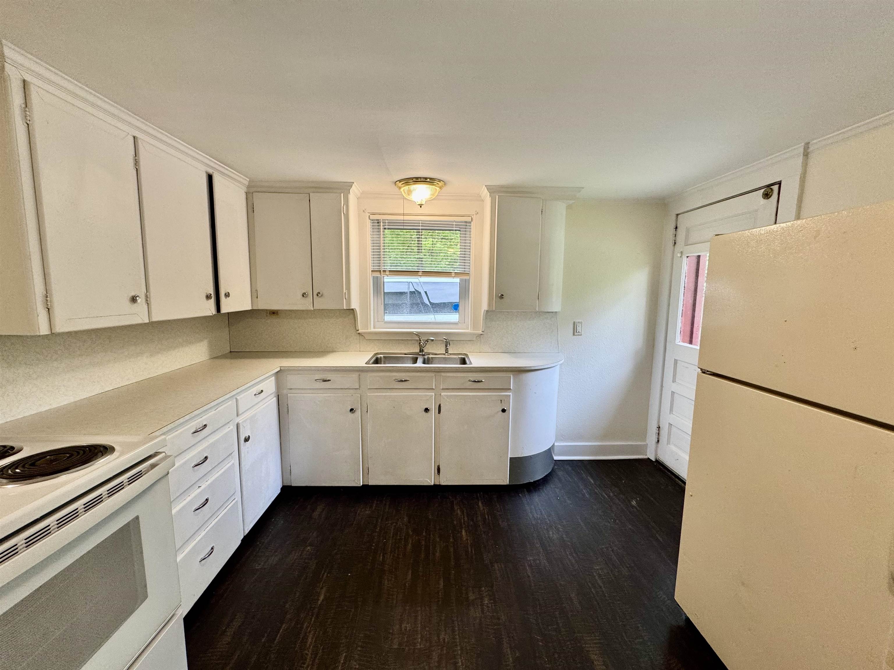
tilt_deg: -6.7
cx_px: 447
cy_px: 335
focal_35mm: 14
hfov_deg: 102.1
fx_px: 362
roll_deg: -0.8
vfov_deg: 85.7
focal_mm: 2.22
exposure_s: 1/120
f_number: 2.2
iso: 160
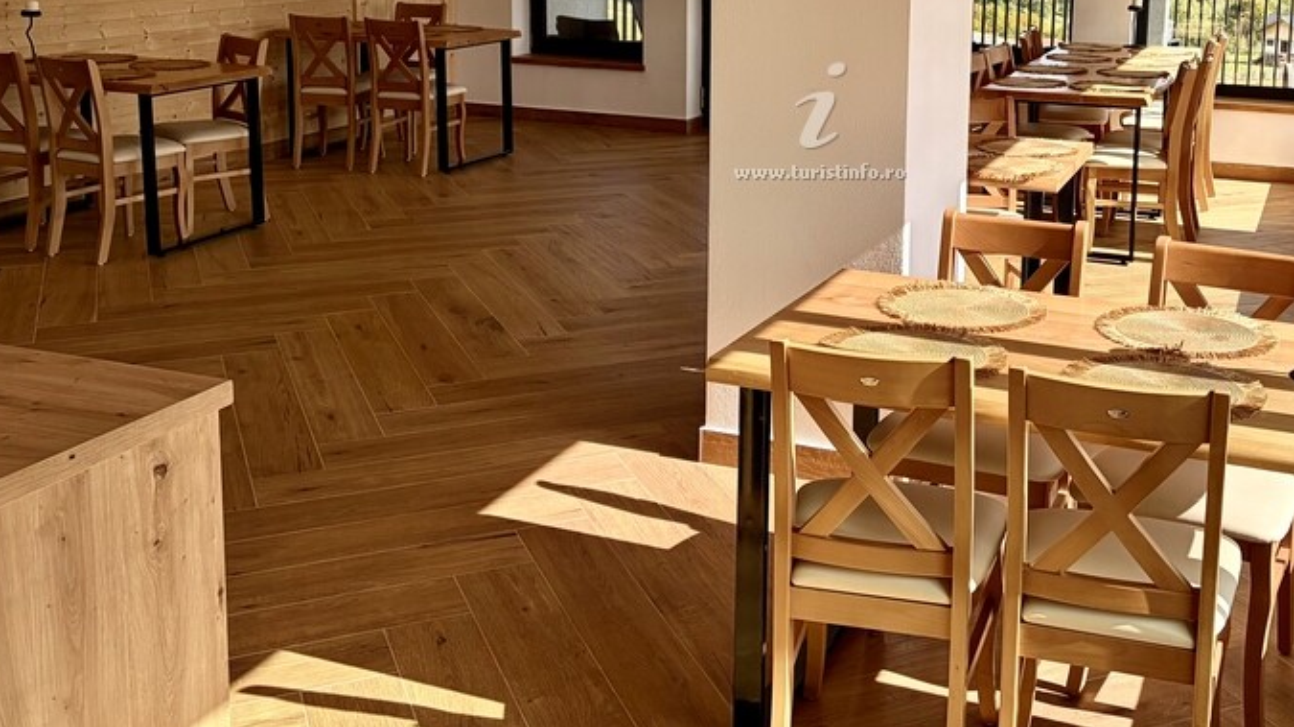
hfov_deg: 47.0
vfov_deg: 26.9
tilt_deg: -8.5
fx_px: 1475
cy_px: 102
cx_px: 803
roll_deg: -1.0
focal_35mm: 43
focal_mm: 5.96
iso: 50
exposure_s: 1/708
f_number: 1.6
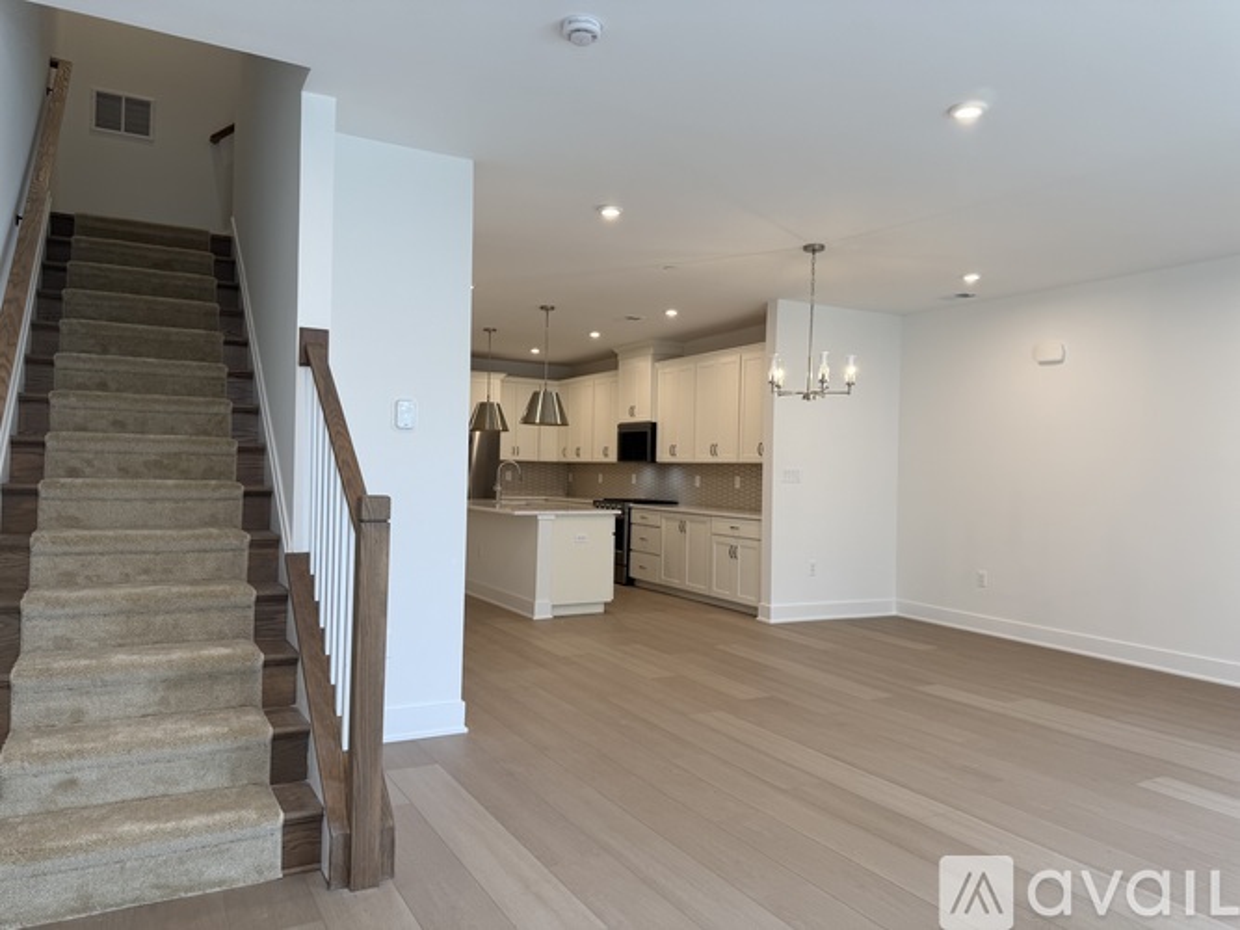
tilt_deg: +1.4
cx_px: 620
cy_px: 465
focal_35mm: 24
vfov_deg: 56.8
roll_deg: -1.9
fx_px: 860
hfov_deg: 71.6
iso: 80
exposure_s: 1/120
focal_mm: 6.76
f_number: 1.78
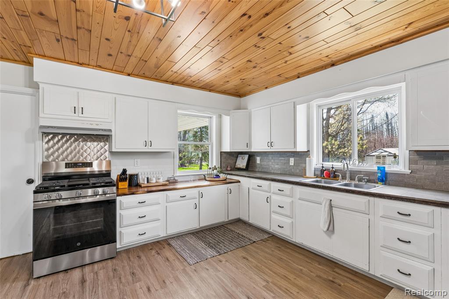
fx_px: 202
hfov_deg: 96.0
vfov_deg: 73.0
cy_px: 150
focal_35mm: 16
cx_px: 224
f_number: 13
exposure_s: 1/10
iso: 400
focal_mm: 16.2
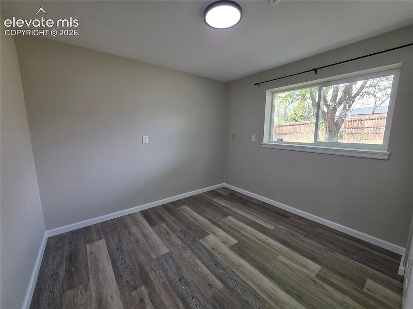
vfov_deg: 89.9
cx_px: 206
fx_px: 155
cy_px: 154
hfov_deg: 106.2
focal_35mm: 13
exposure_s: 1/120
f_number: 1.9
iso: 100
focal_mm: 2.2
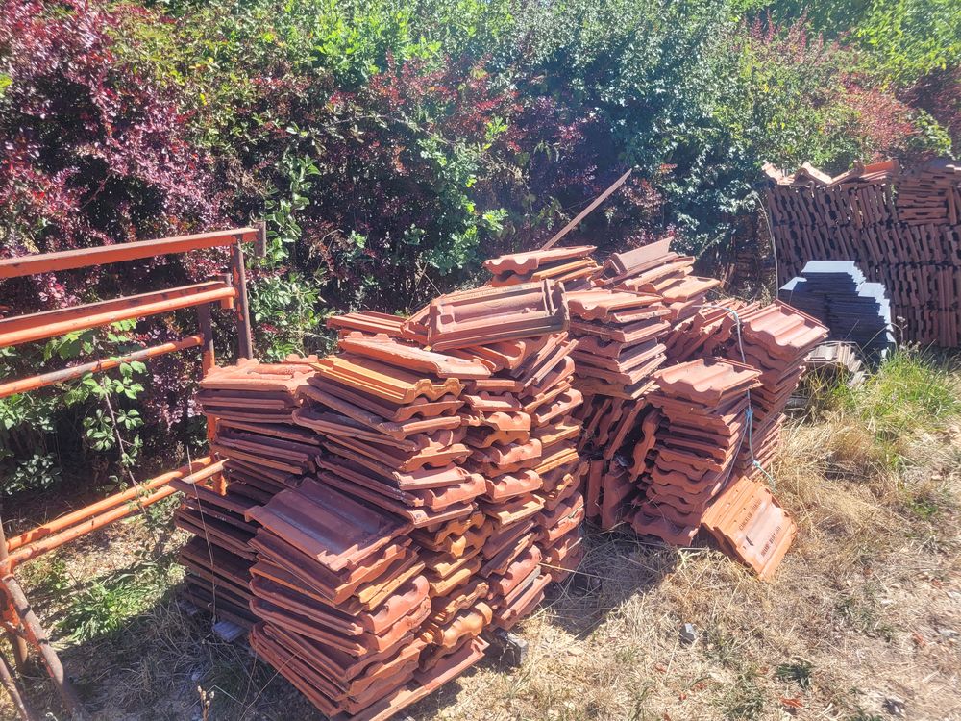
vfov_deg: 53.1
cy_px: 360
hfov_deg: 67.3
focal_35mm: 26
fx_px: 722
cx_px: 480
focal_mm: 5.4
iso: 40
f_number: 1.8
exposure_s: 1/836
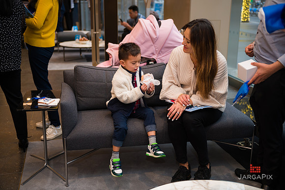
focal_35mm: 45
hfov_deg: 43.6
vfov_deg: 29.8
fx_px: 356
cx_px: 142
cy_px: 95
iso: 400
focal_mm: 45
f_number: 3.2
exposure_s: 1/125
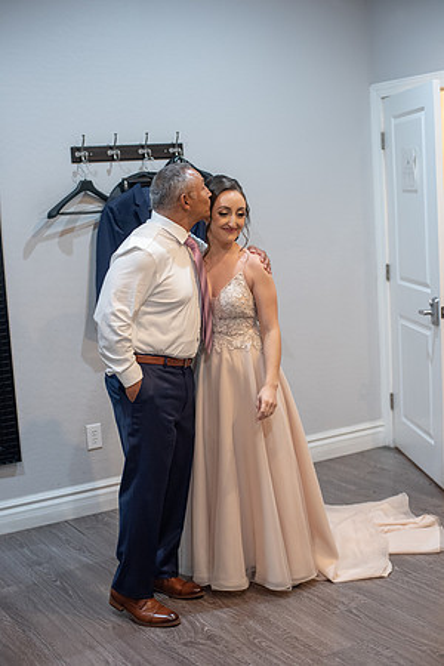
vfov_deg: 39.6
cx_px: 222
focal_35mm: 50
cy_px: 333
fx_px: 925
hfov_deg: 27.0
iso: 2500
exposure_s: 1/100
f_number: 2.8
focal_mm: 50
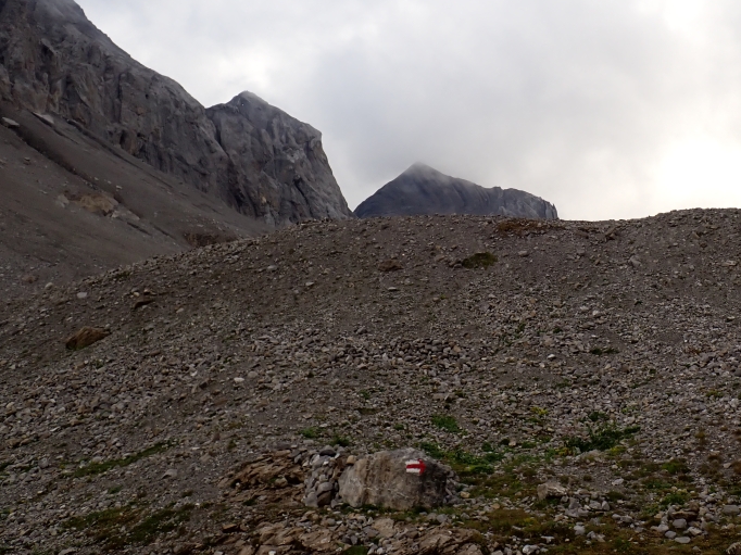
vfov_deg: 32.5
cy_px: 178
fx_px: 942
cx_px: 482
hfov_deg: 42.5
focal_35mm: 44
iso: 100
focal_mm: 5.4
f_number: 3.2
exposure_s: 1/500
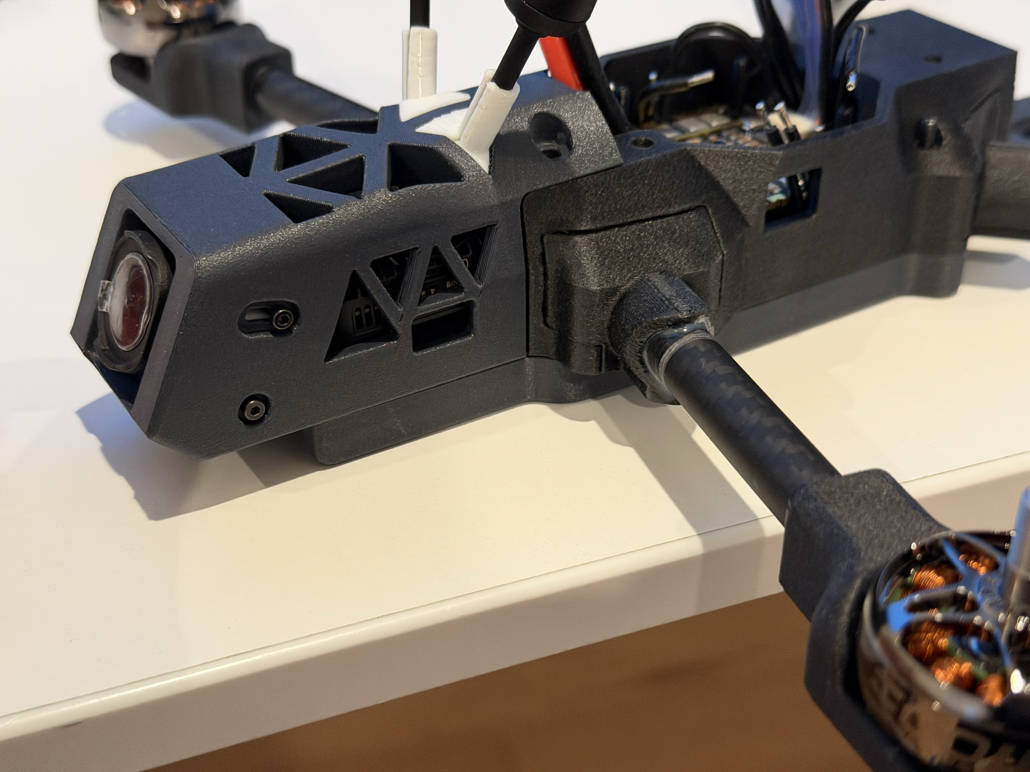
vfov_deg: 30.3
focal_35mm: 48
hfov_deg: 39.7
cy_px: 386
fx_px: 1428
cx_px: 515
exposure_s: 1/40
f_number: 1.78
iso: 200
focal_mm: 6.76
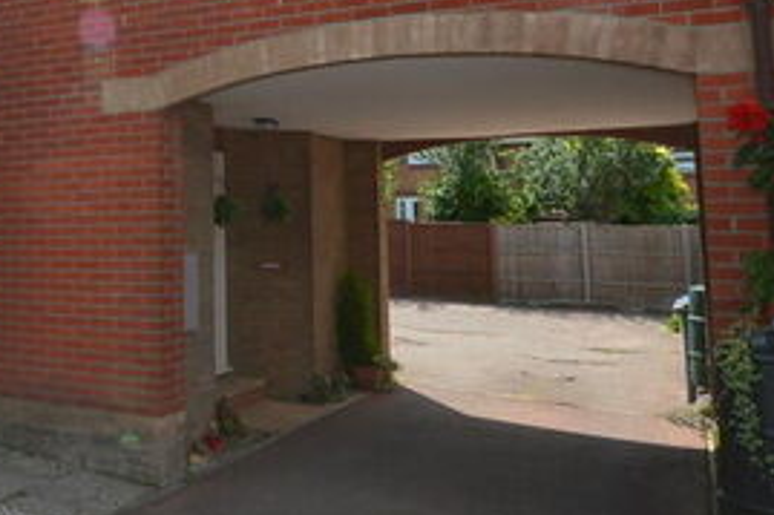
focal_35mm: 39
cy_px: 121
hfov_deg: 45.3
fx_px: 838
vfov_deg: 33.4
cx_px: 89
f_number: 7.1
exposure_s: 1/200
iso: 100
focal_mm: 10
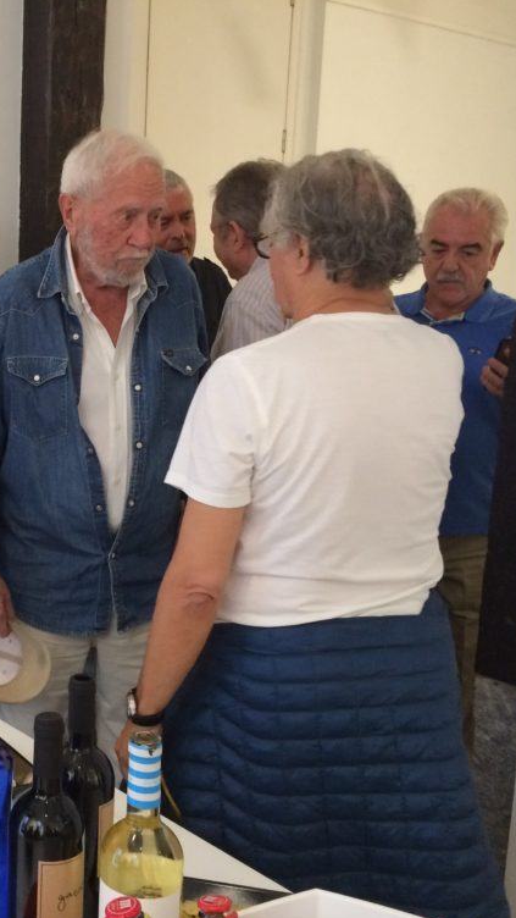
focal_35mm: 43
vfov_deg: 47.4
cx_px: -39
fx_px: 1046
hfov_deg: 25.8
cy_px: 465
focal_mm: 4.15
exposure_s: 1/33
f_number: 2.2
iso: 320
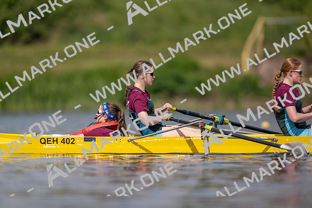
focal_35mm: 600
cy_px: 104
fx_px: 5201
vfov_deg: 2.3
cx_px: 156
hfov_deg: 3.4
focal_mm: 600
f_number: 4
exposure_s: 1/2500
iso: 200
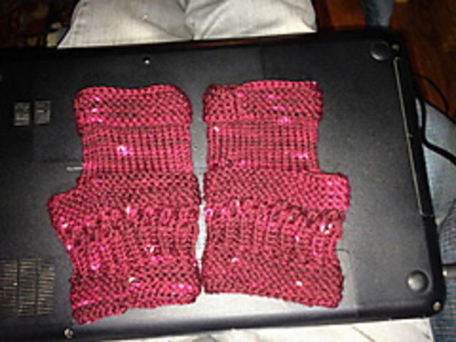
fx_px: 461
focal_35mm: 35
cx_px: 228
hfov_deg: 52.6
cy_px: 171
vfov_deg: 40.7
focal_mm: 4.28
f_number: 2.4
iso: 200
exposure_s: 1/16
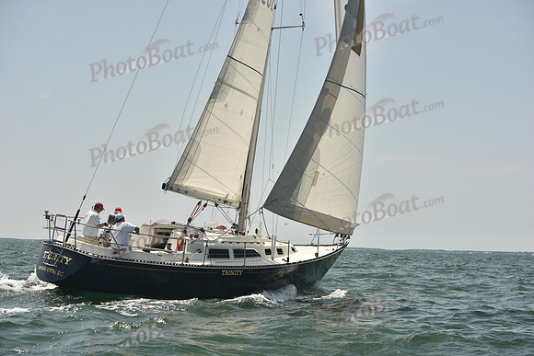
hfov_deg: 28.8
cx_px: 267
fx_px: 1039
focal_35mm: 70
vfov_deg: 19.5
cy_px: 178
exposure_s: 1/1000
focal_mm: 70
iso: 320
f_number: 7.1
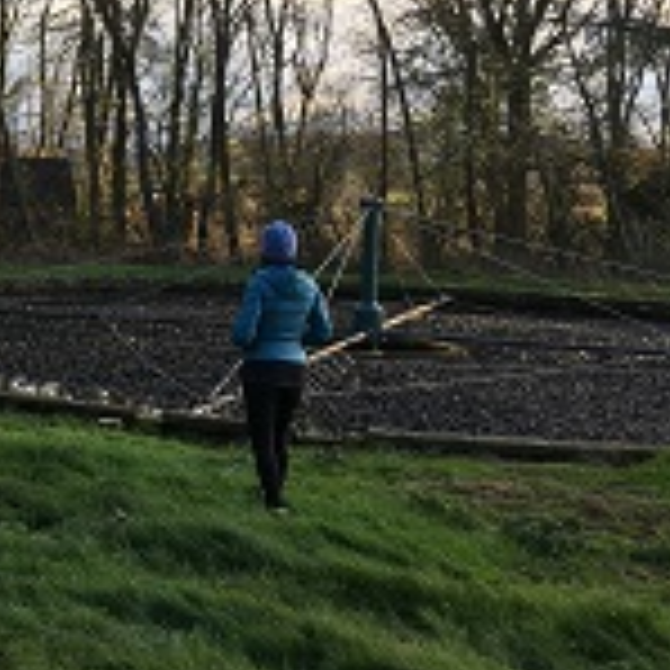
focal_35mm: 60
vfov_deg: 28.5
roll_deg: -0.3
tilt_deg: -2.3
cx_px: -67
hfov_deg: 26.4
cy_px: 234
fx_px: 1314
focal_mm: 4.15
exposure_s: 1/242
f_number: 2.2
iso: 25
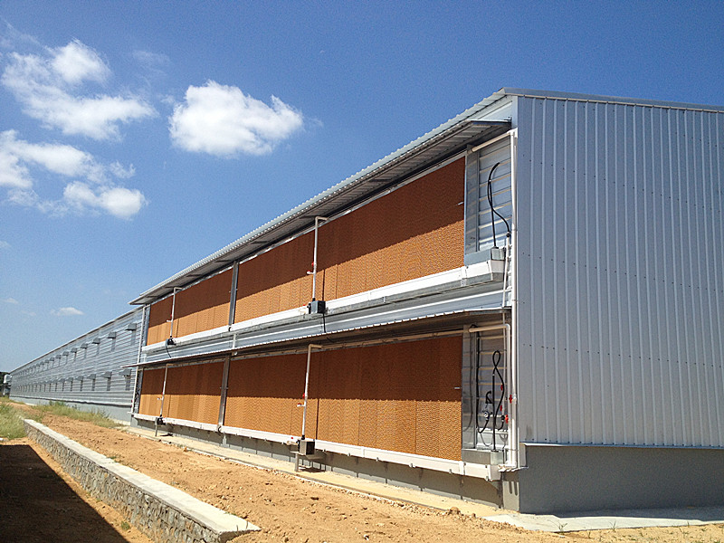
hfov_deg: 52.6
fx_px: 732
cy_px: 272
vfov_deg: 40.7
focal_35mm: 35
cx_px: 362
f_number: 2.4
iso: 50
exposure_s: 1/2123
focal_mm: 4.28
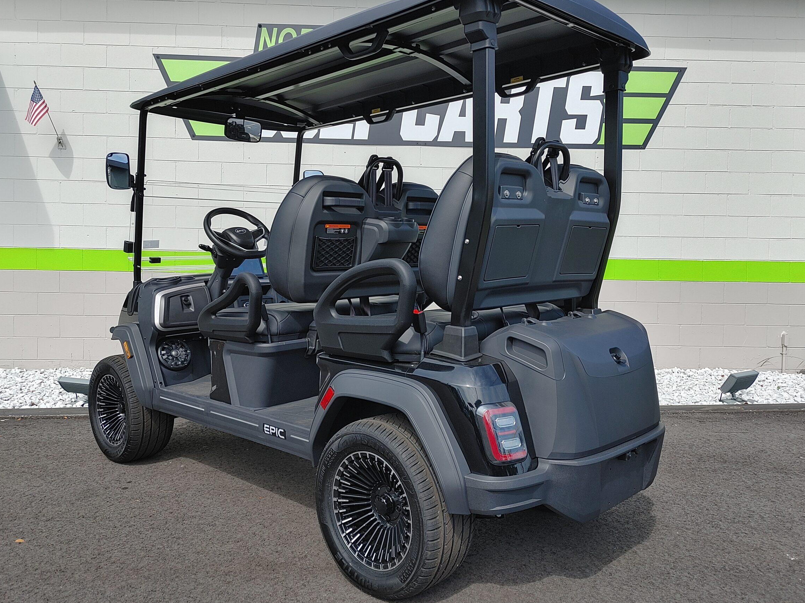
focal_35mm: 29
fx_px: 674
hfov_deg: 61.7
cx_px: 395
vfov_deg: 48.2
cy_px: 288
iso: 50
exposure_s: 1/1408
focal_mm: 4.81
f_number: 1.8
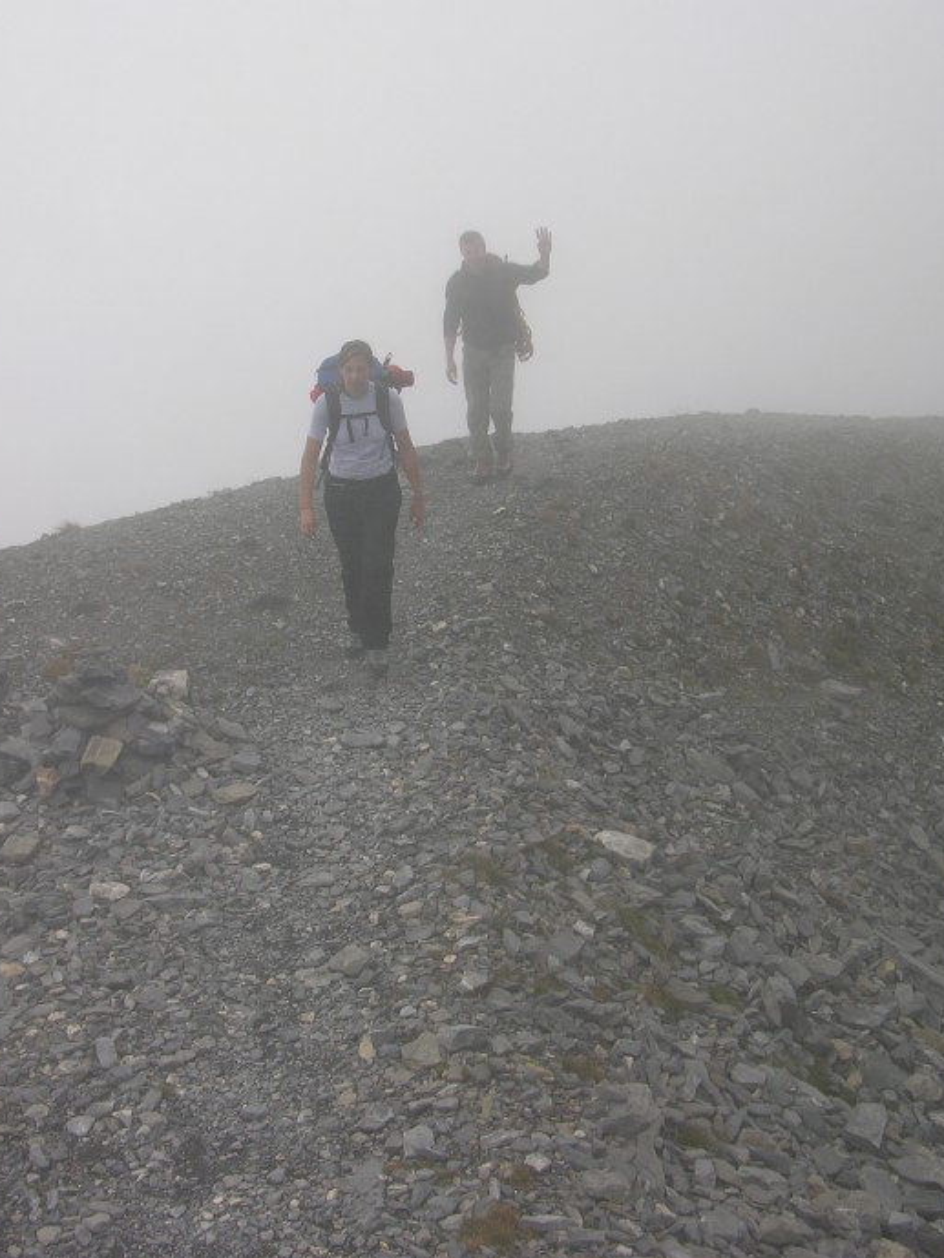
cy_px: 570
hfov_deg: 36.8
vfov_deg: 47.8
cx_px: 469
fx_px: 1418
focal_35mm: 39
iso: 50
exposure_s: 1/81.7
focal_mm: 8.9
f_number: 4
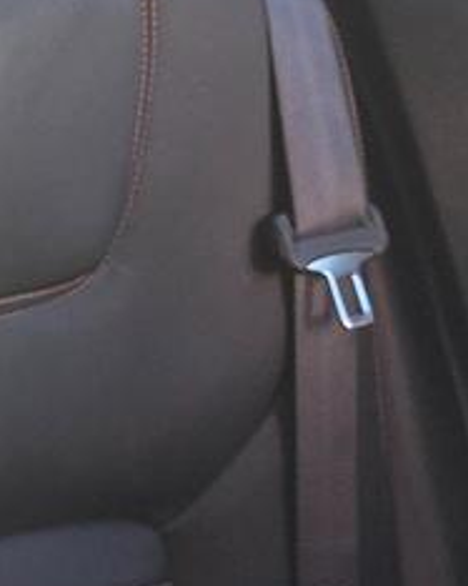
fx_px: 2131
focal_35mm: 123
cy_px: 496
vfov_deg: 15.5
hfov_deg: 9.7
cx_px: -928
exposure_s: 1/180
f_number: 1.7
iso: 64
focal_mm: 6.3
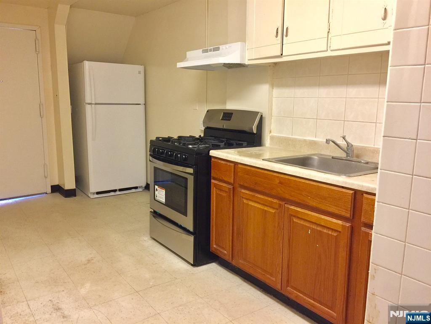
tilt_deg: -9.1
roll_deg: -1.2
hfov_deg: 61.7
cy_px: 162
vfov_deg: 48.2
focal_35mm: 29
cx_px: 216
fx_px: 361
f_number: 2.2
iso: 64
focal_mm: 4.15
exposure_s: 1/15
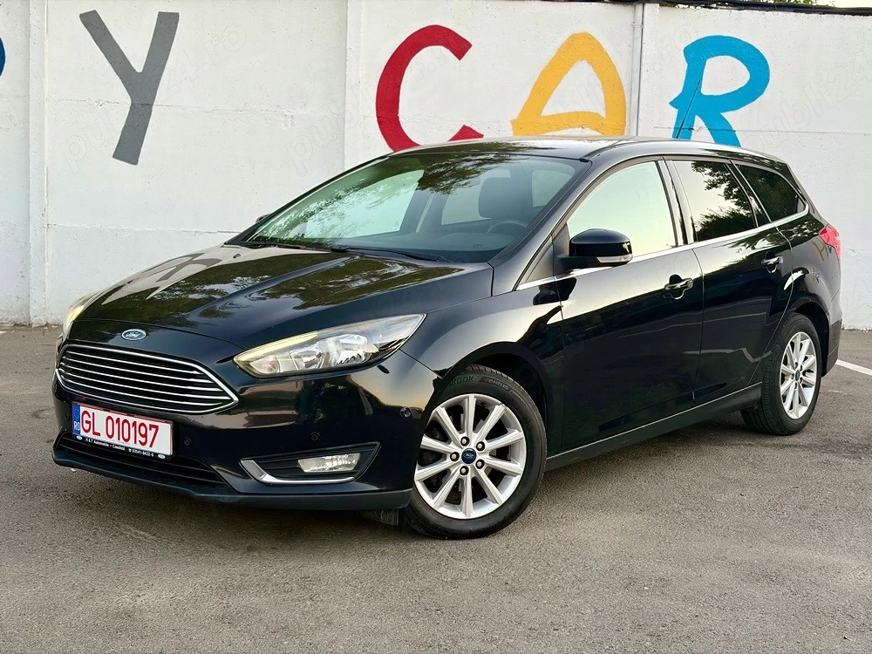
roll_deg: -1.0
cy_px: 327
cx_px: 436
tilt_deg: -6.7
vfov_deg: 28.0
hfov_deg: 36.8
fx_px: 1310
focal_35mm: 52
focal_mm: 5.96
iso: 50
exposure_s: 1/49
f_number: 1.6
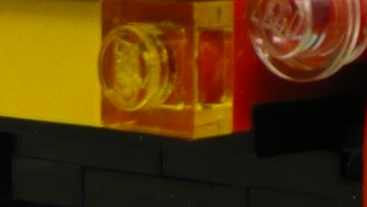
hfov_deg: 12.1
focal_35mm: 171
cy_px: -112
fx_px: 1664
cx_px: 523
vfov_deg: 7.0
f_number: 2.8
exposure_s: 1/30
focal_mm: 5.5
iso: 250
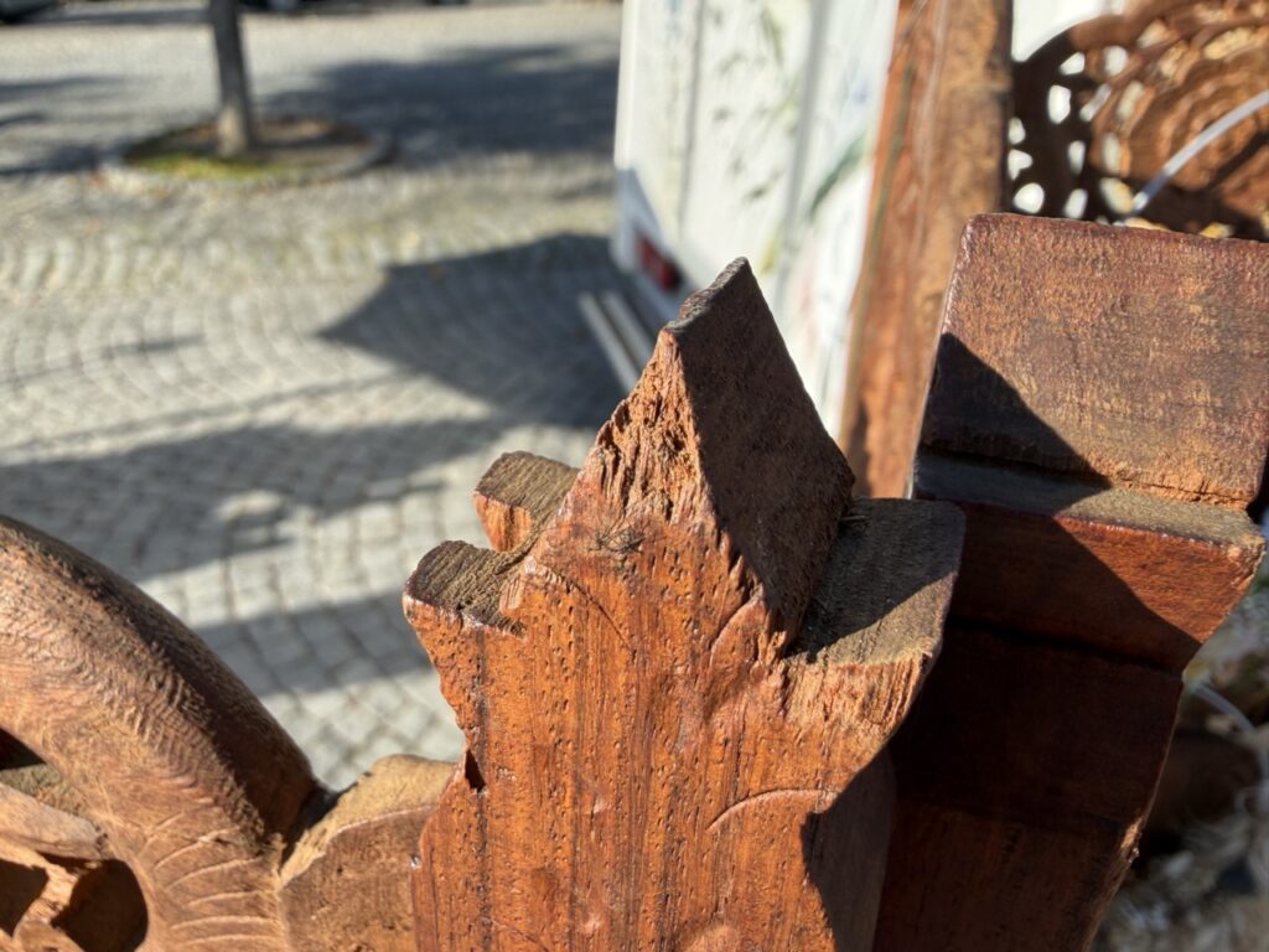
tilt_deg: -28.5
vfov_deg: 53.1
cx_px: 634
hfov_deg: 67.3
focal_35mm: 26
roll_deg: +0.2
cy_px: 476
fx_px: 953
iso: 32
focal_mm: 2.22
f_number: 2.2
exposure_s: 1/565
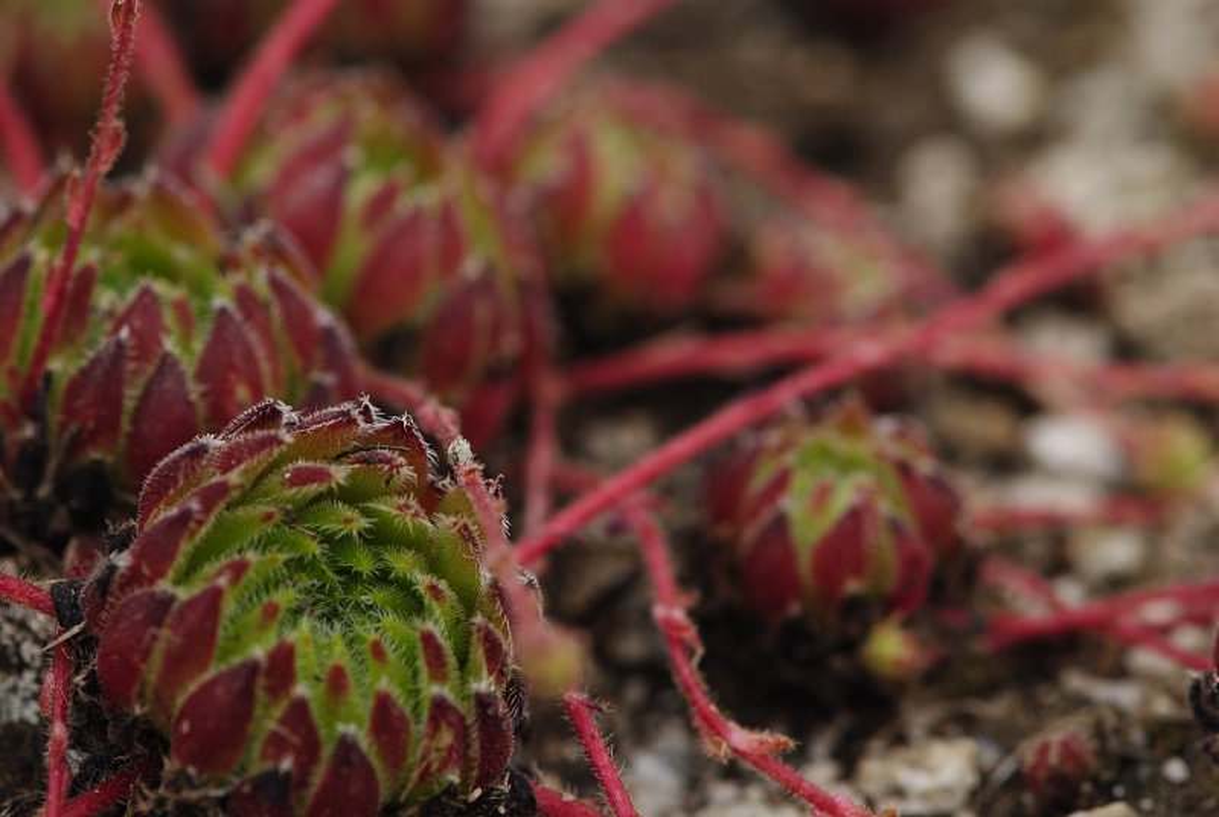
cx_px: 610
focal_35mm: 128
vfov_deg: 10.8
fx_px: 4324
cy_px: 408
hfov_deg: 16.0
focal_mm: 85
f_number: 8
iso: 200
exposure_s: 1/160
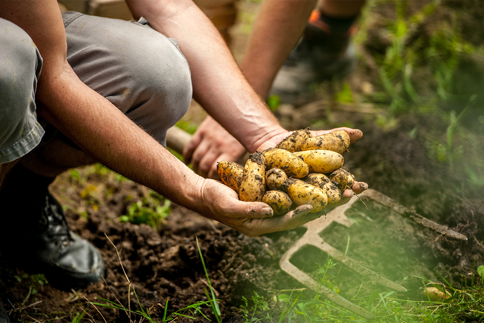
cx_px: 242
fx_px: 2688
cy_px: 162
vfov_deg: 6.9
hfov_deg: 10.3
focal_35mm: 200
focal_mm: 200
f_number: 2.8
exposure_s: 1/1250
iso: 200
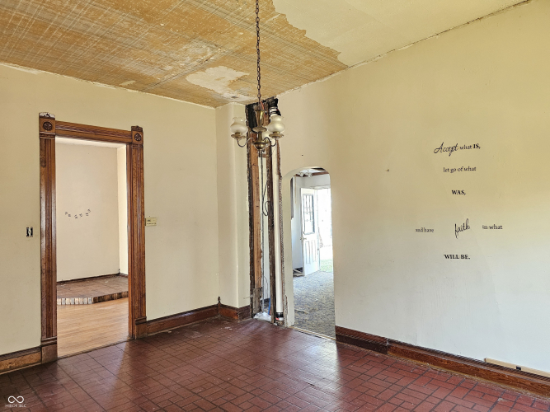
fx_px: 365
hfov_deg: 73.9
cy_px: 206
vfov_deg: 58.9
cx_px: 275
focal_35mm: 23
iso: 640
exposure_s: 1/120
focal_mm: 6.3
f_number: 1.7
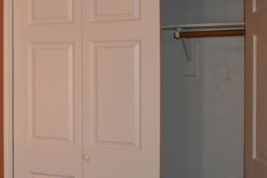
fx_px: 534
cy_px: 76
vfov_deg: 18.9
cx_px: -28
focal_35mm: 72
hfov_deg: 25.9
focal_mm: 18
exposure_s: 1/160
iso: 800
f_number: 3.5
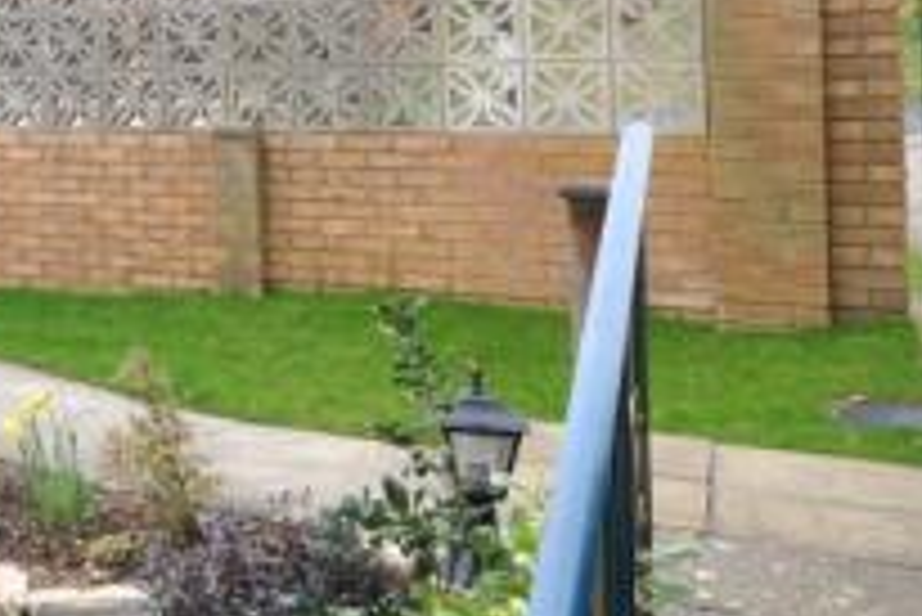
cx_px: -247
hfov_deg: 32.2
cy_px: 63
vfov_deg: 27.1
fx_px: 1230
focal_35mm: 48
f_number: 9
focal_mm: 10
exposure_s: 1/60
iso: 200
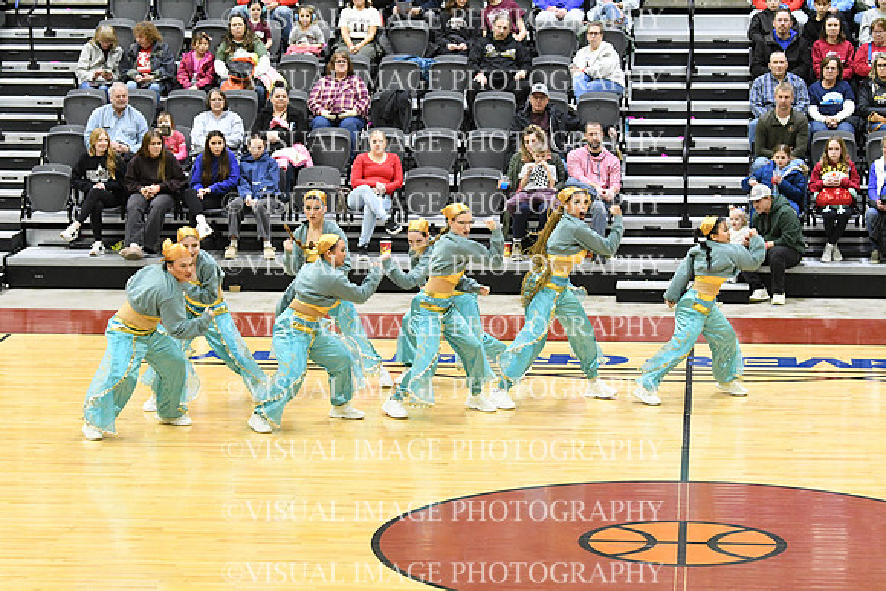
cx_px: 443
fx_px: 3028
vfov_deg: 11.2
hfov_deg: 16.6
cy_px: 296
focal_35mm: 123
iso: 5000
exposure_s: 1/250
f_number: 4
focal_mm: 82
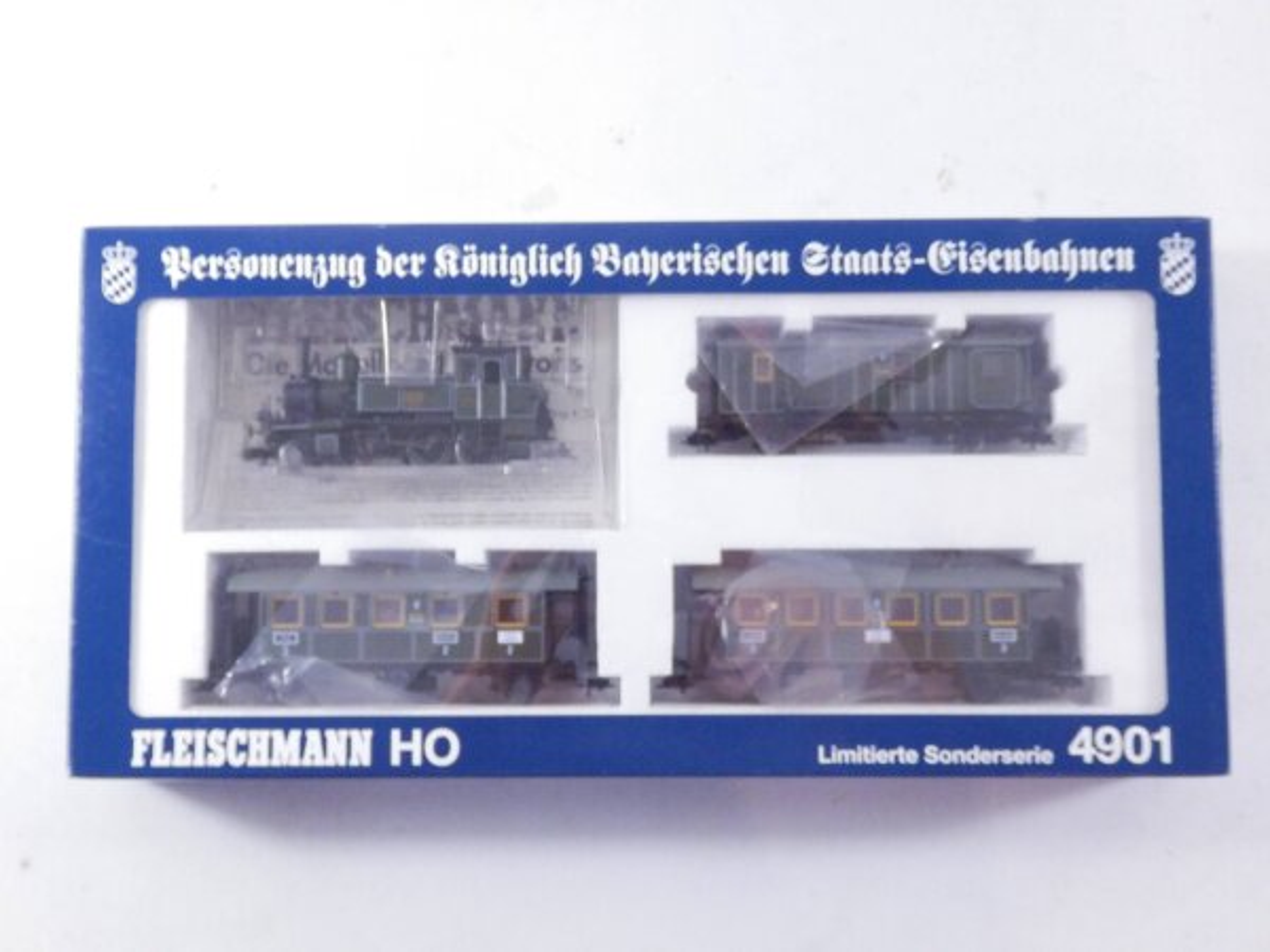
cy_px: 476
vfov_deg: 36.0
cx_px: 635
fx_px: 1468
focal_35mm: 40
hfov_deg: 46.8
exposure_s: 1/160
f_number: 3.7
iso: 1000
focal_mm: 7.3
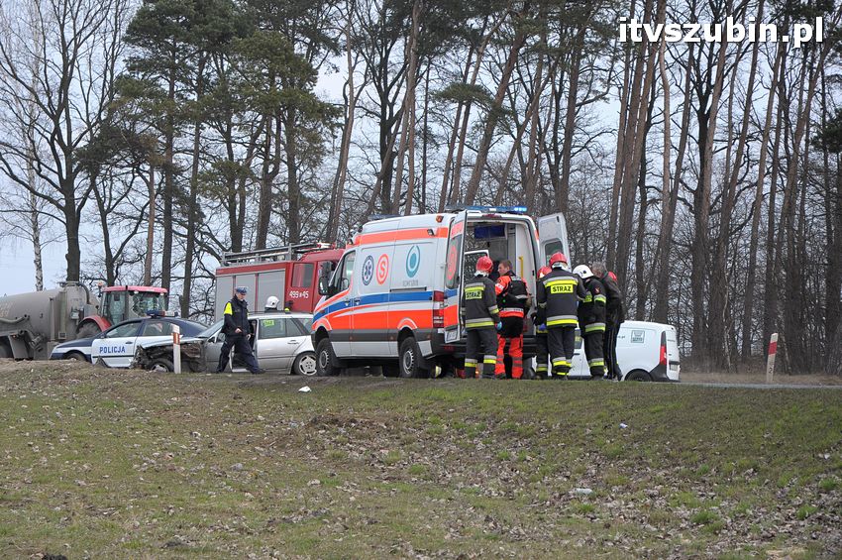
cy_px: 280
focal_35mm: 105
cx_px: 421
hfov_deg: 19.5
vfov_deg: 13.0
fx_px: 2453
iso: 500
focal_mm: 70
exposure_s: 1/1000
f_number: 8
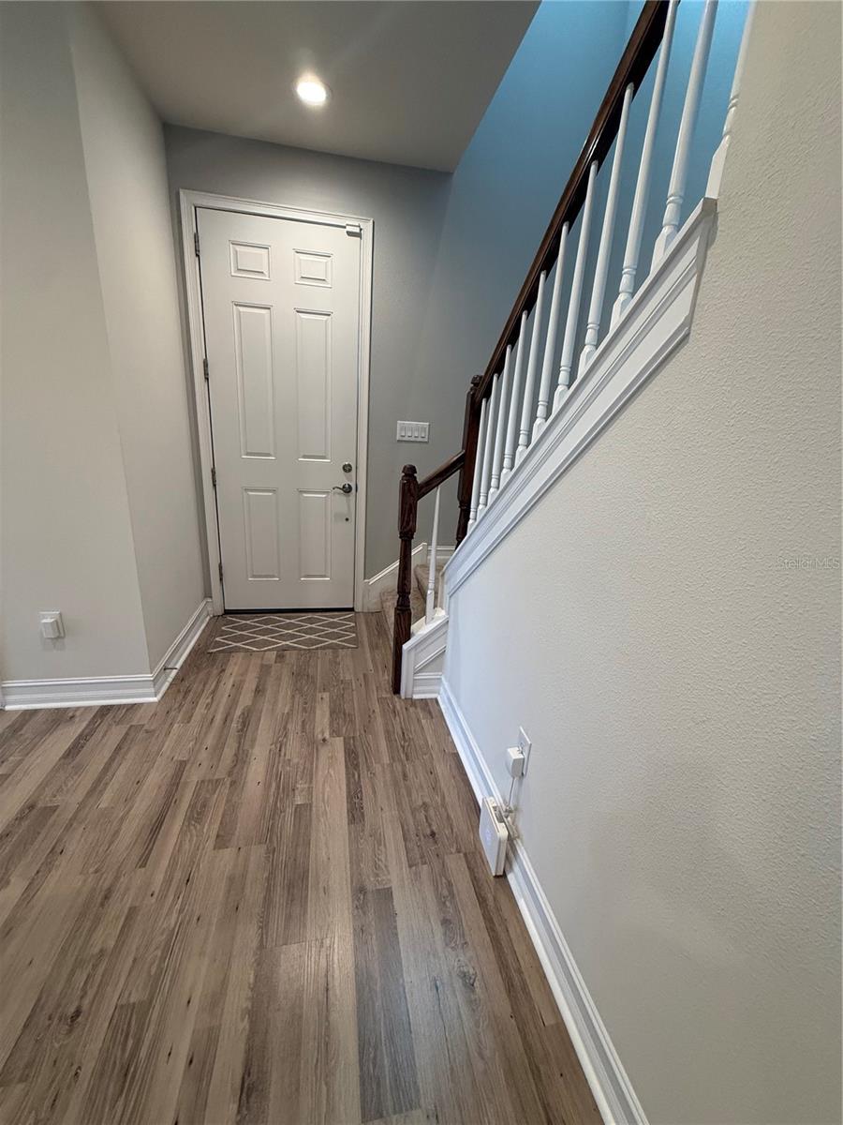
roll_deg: -3.2
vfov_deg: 102.1
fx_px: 455
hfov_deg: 85.7
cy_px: 562
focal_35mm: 14
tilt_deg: -16.3
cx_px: 422
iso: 320
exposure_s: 1/120
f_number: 2.2
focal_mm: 2.22
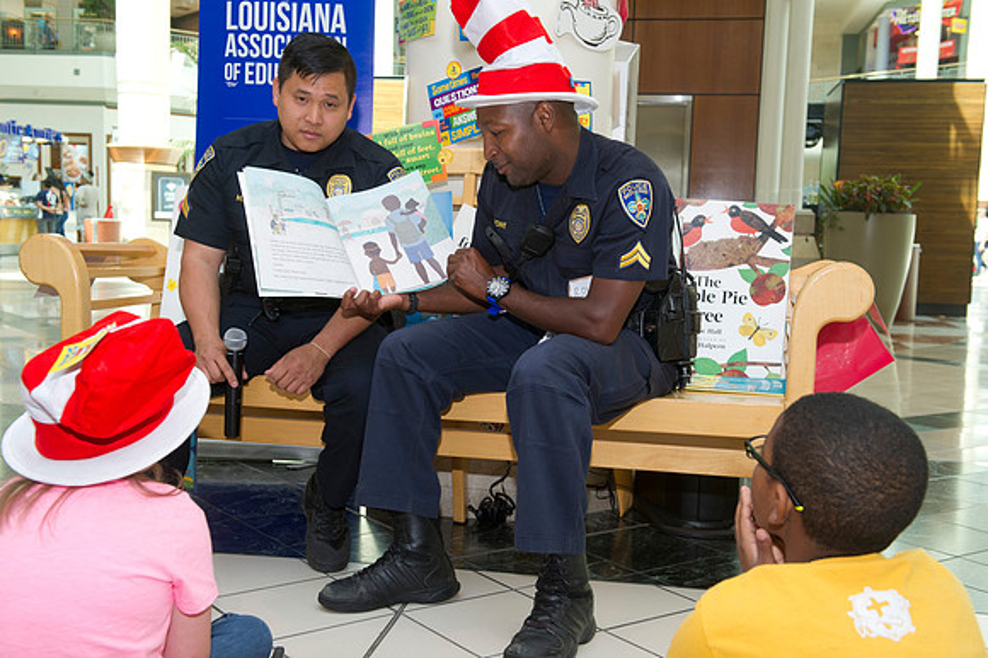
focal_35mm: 44
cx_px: 494
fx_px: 1207
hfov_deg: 44.5
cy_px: 329
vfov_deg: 30.5
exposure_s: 1/250
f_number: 6.3
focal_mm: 44
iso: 1250
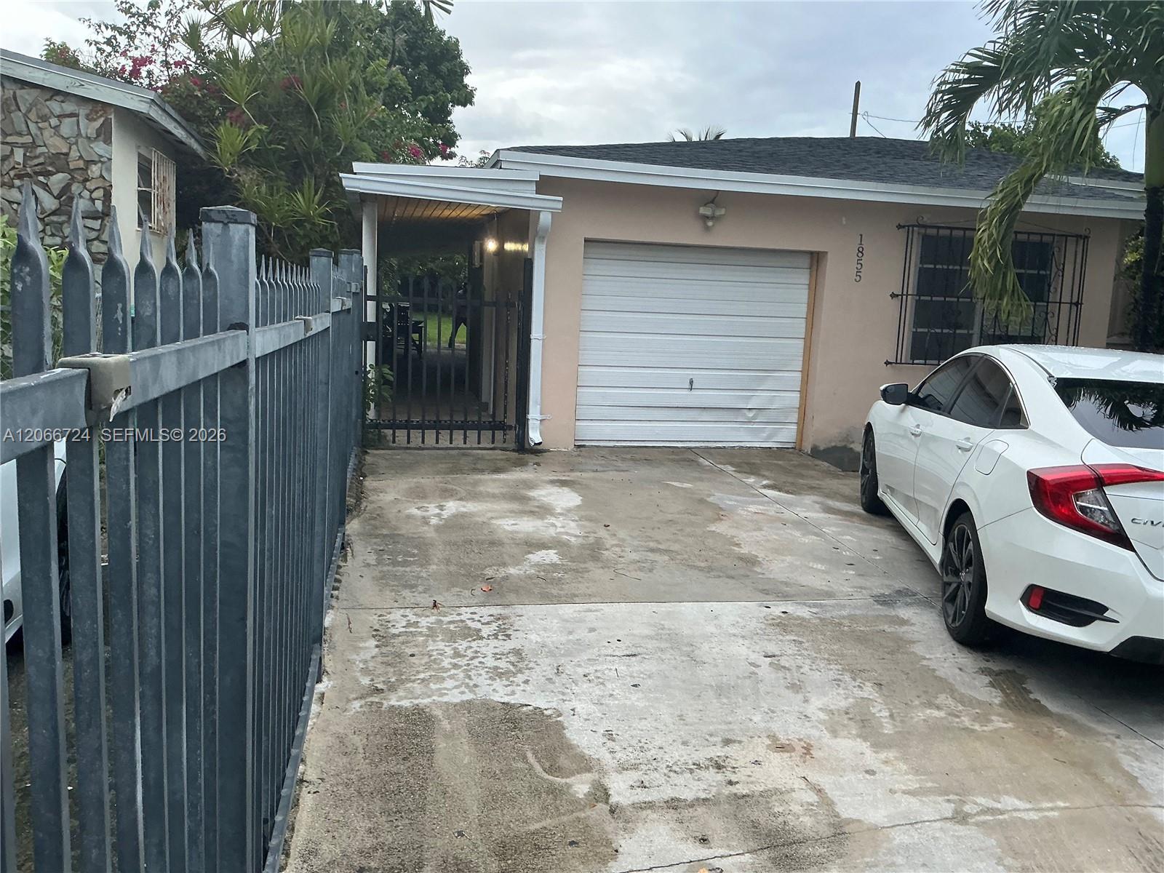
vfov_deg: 49.7
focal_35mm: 28
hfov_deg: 63.4
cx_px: 582
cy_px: 436
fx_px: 942
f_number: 1.8
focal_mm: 3
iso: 64
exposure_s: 1/121
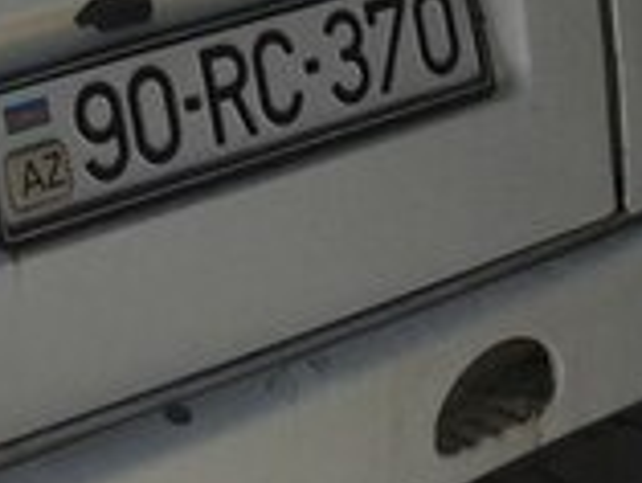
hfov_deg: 15.1
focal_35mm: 122
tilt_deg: -7.7
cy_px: -448
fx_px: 2264
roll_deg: +5.6
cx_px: -278
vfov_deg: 11.1
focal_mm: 4.15
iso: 25
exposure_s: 1/1972
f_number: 2.2
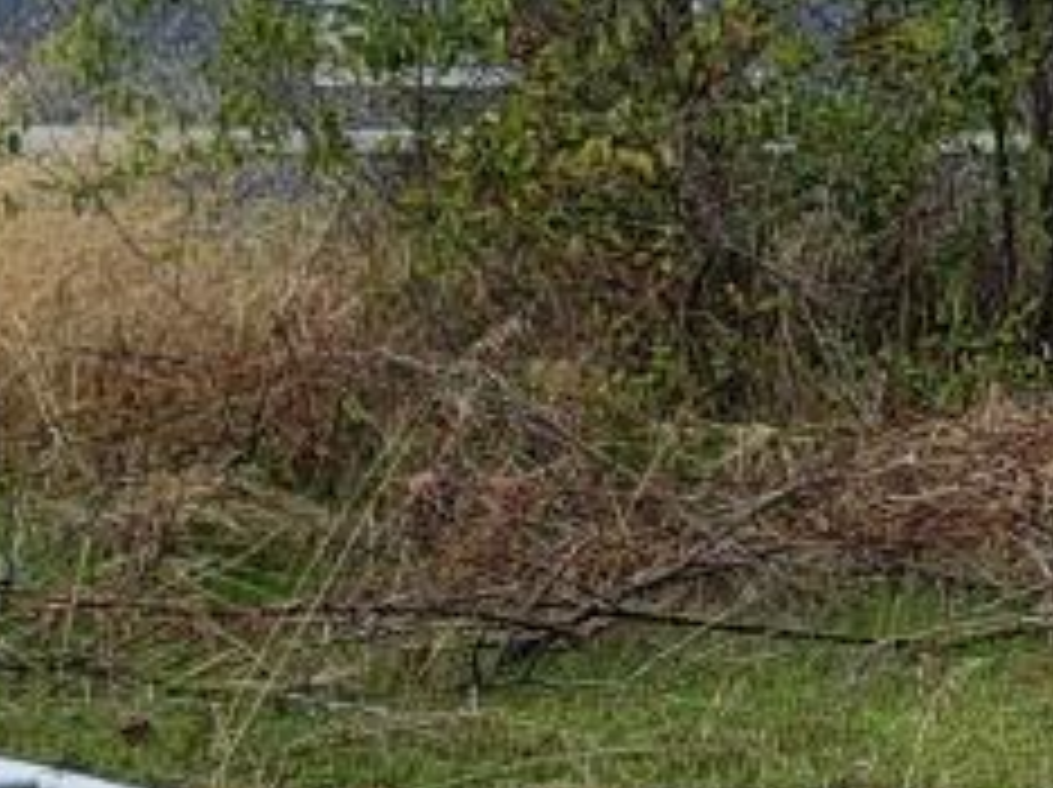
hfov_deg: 11.6
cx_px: 2084
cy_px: -214
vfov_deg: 9.5
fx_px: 4680
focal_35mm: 154
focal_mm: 6.7
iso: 16
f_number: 1.8
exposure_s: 1/790
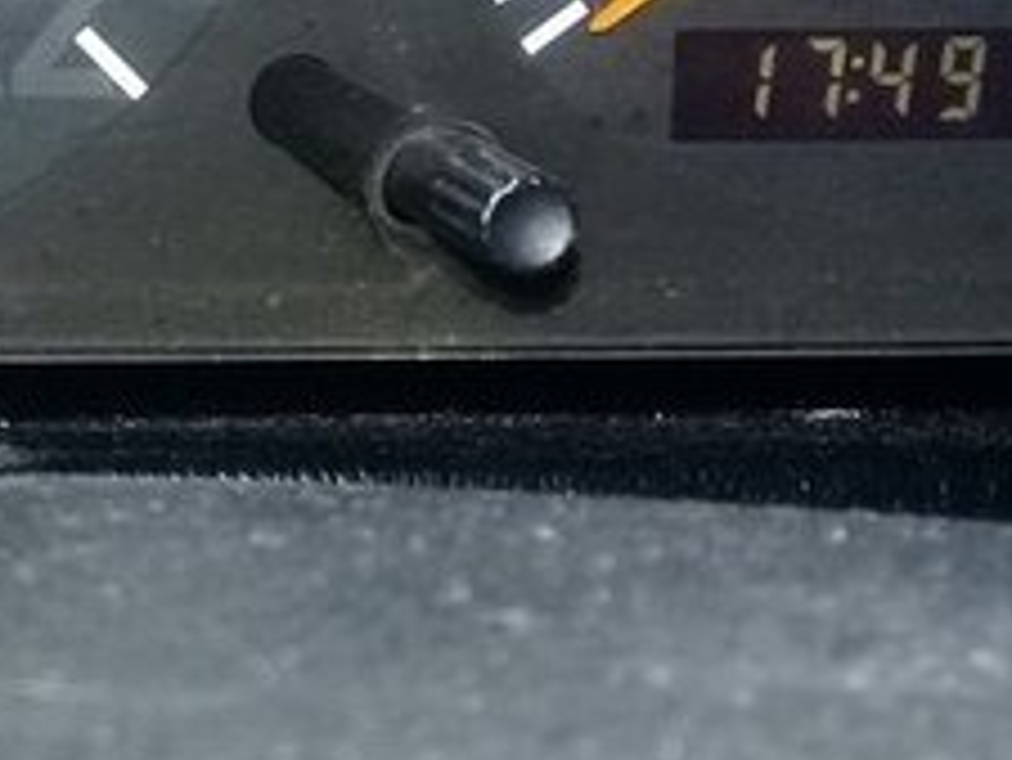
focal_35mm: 91
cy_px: 29
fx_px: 2662
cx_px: -346
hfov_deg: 19.6
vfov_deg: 16.0
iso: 800
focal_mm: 3.3
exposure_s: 1/17
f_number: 2.2
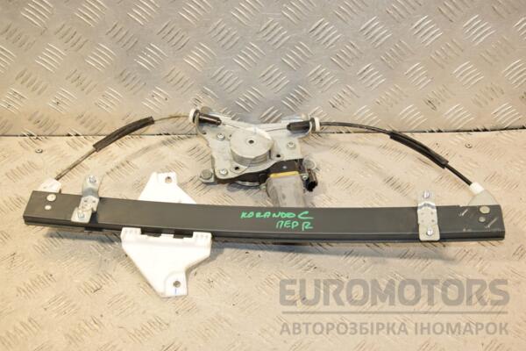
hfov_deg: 41.1
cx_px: 263
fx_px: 701
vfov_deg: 28.1
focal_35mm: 48
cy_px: 176
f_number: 7.1
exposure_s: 1/200
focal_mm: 32
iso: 800
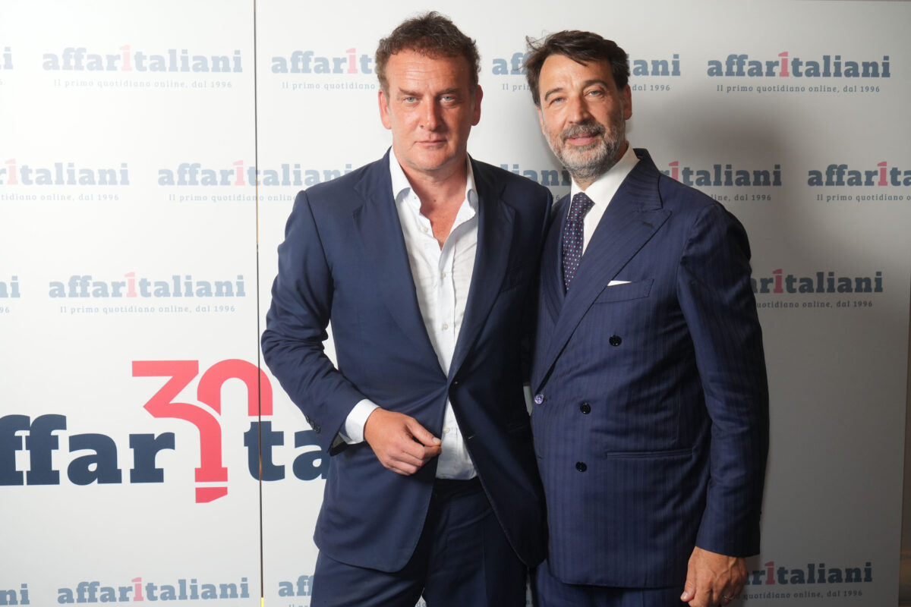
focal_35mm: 48
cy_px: 304
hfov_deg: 41.1
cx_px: 456
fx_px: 1215
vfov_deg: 28.1
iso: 1600
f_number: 5.6
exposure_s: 1/100
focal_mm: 48
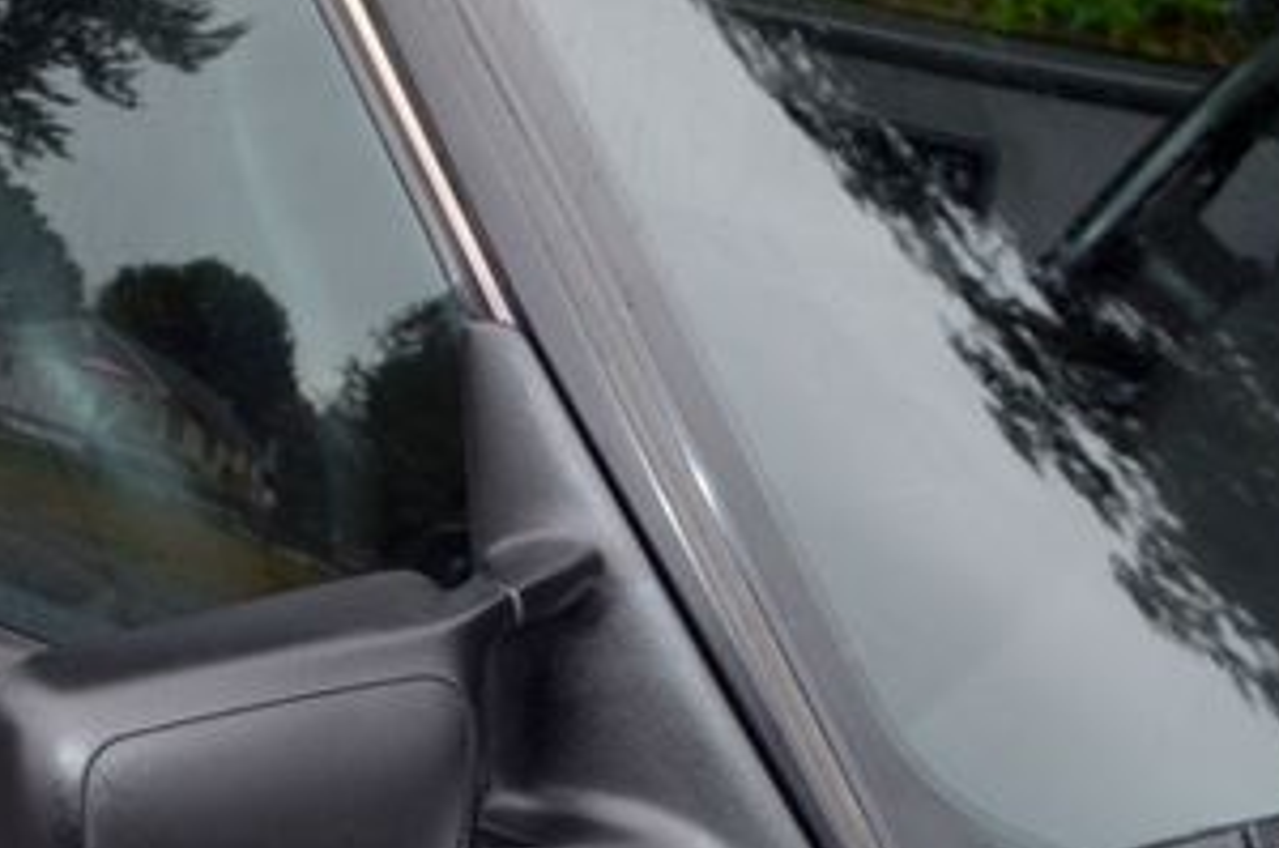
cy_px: 490
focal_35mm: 64
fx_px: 2270
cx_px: 47
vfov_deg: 21.2
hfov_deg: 29.7
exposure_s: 1/200
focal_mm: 20
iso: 100
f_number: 4.5
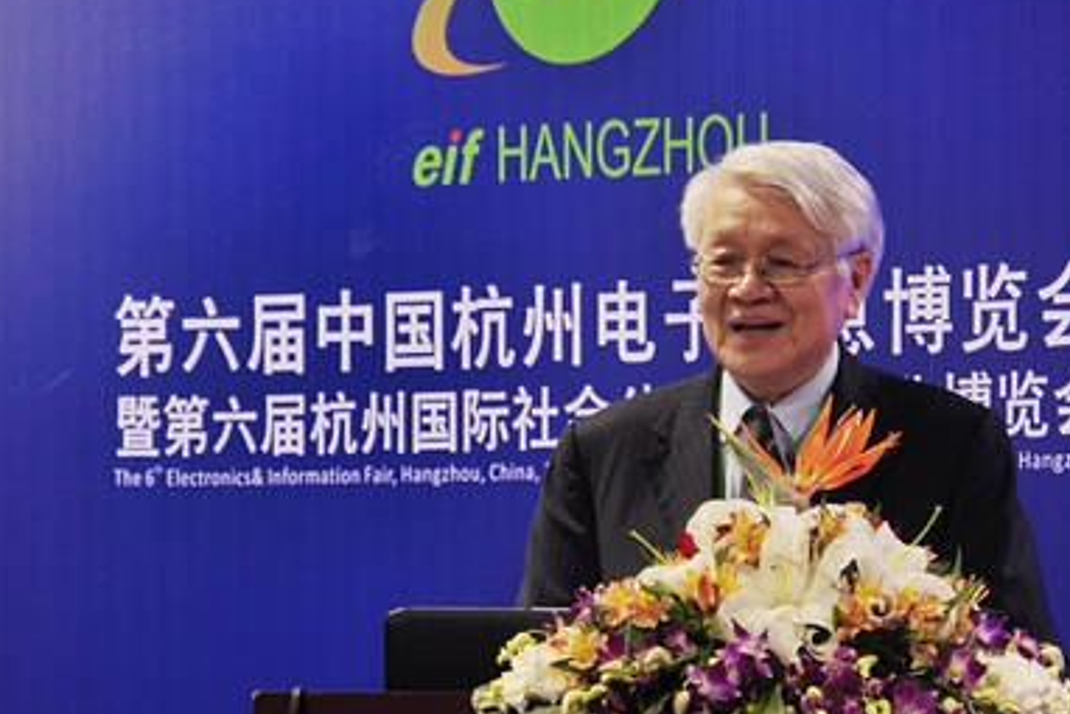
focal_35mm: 231
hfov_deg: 8.9
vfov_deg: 6.0
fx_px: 6868
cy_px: 476
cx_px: 602
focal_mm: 98
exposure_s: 1/6
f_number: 5.6
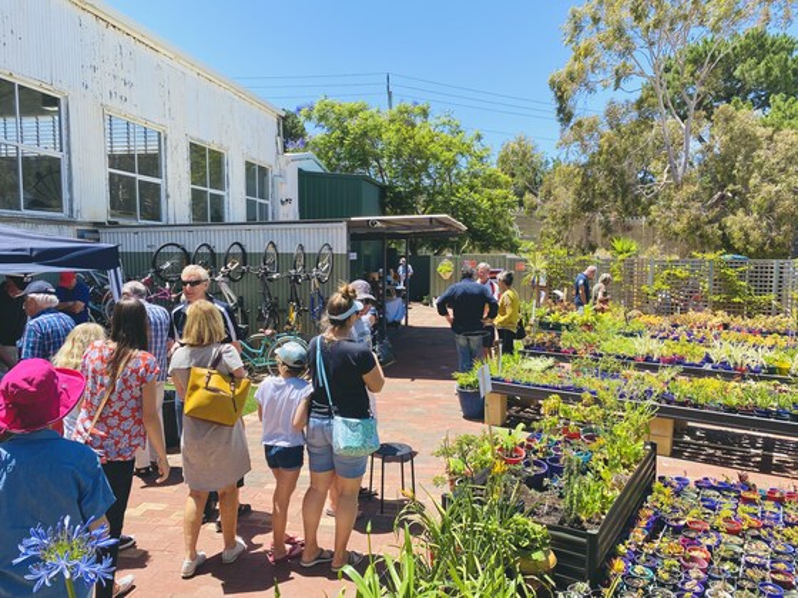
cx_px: 399
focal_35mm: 26
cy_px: 299
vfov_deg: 53.1
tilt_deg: -3.9
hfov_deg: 67.3
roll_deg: -2.1
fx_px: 599
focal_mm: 4.25
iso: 32
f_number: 1.8
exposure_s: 1/1585
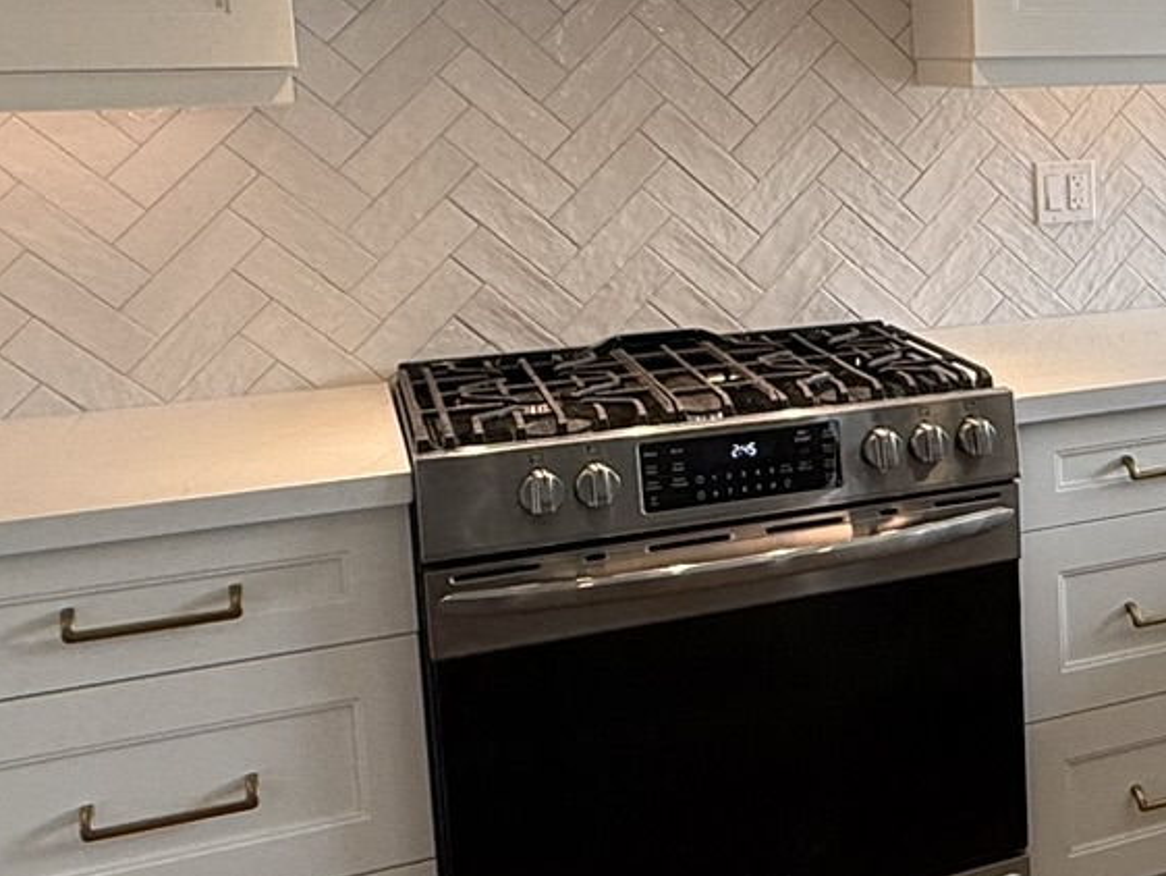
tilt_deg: -7.3
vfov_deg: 28.3
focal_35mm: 51
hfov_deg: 32.2
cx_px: 1340
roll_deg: +0.4
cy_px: 259
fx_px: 1719
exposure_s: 1/120
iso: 50
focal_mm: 2.22
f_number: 2.2
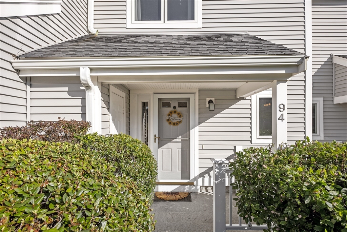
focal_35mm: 20
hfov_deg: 83.4
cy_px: 116
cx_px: 174
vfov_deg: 61.5
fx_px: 195
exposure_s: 1/320
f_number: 7.1
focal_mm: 20.2
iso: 160
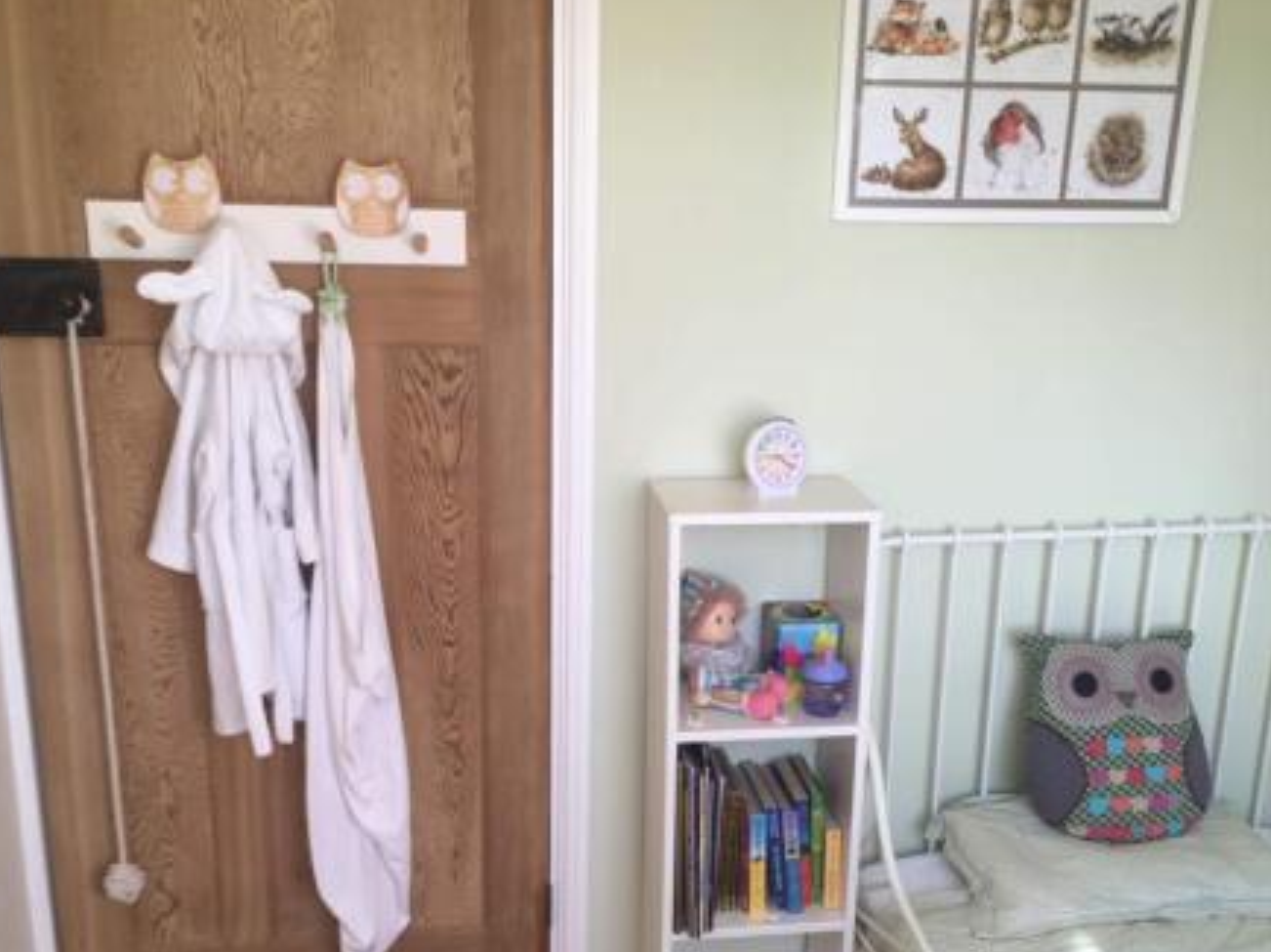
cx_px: 675
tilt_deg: -19.1
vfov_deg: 36.5
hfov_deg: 47.9
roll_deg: -3.0
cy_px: 611
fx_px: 1431
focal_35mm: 39
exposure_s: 1/50
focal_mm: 4.15
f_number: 2.2
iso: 25
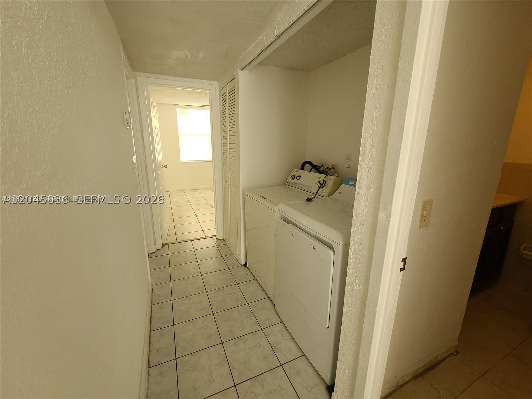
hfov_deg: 106.2
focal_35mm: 13
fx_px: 200
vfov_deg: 89.9
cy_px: 200
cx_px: 266
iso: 200
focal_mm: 2.2
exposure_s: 1/59
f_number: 2.2
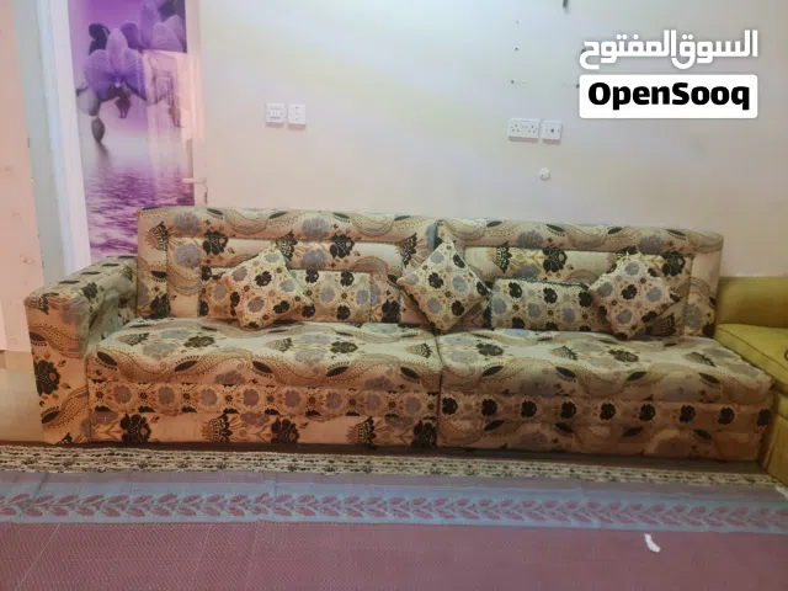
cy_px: 296
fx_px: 569
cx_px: 394
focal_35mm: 25
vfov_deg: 54.9
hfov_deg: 69.4
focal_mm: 7
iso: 500
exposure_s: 1/50
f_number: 1.8
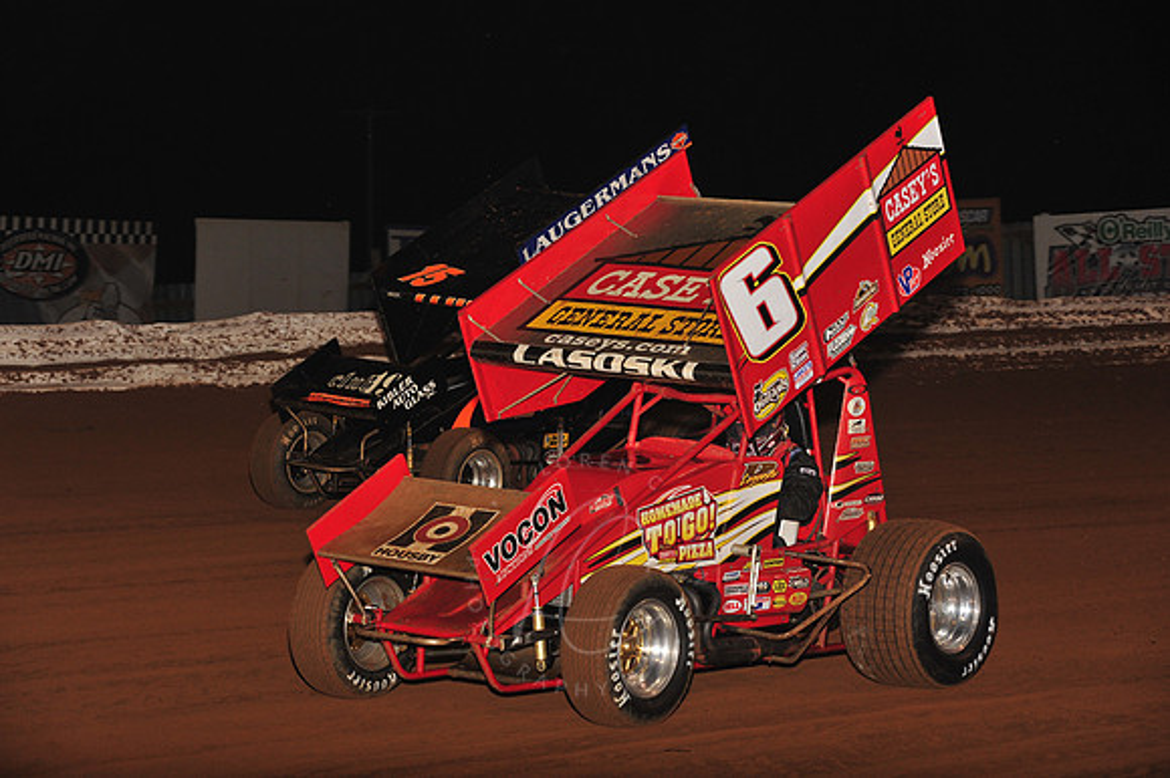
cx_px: 585
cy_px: 389
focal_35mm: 120
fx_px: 3898
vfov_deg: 11.4
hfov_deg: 17.1
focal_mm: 120
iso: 1000
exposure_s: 1/320
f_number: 7.1
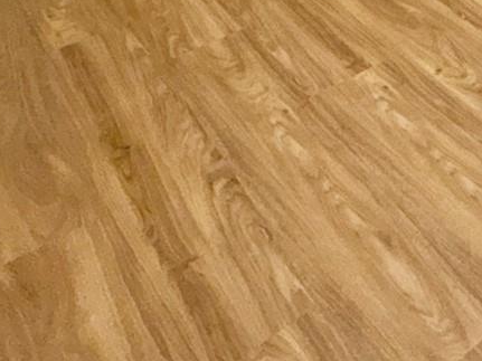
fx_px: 724
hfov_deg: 30.7
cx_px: 590
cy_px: -165
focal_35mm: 52
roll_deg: -0.4
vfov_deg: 23.2
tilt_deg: -19.8
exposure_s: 1/60
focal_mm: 2.22
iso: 125
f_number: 2.2
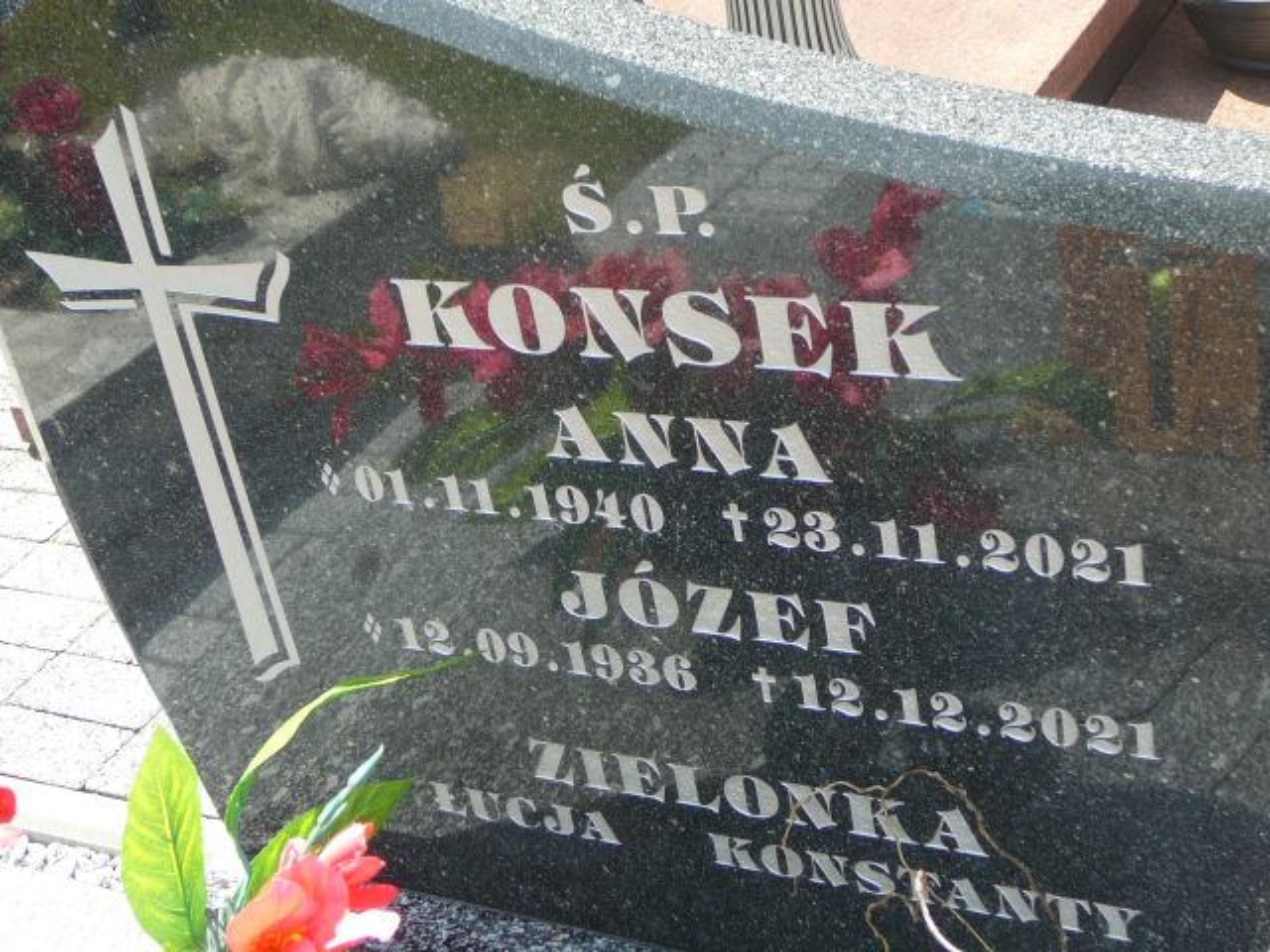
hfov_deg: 34.9
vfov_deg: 26.6
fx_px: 2018
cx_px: 635
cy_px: 476
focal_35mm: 55
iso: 80
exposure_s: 1/160
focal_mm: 8.2
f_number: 3.5
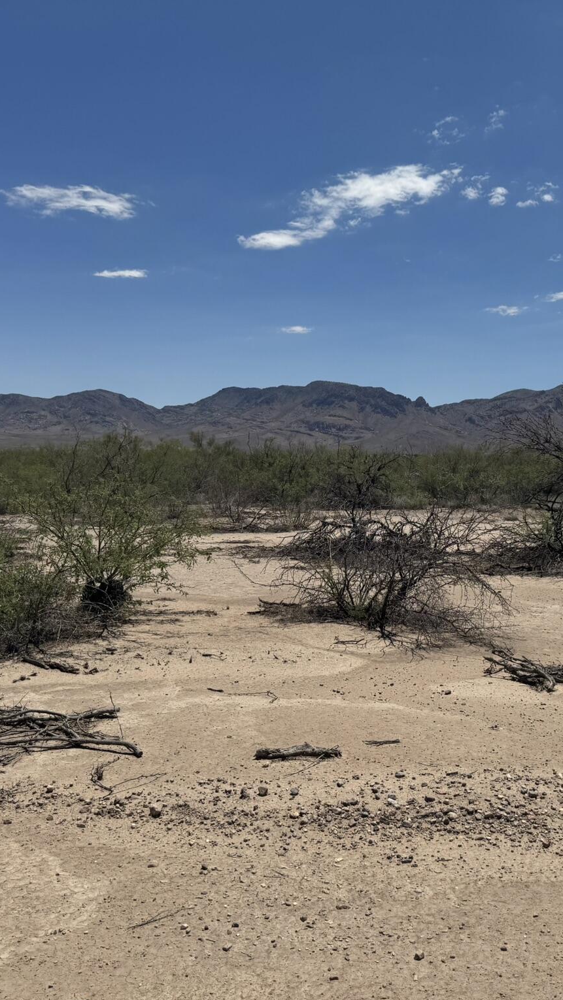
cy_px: 501
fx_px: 929
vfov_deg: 56.6
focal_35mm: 35
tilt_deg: -4.6
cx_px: 375
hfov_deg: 33.4
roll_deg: -0.8
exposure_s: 1/10417
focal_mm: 6.76
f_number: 1.78
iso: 80
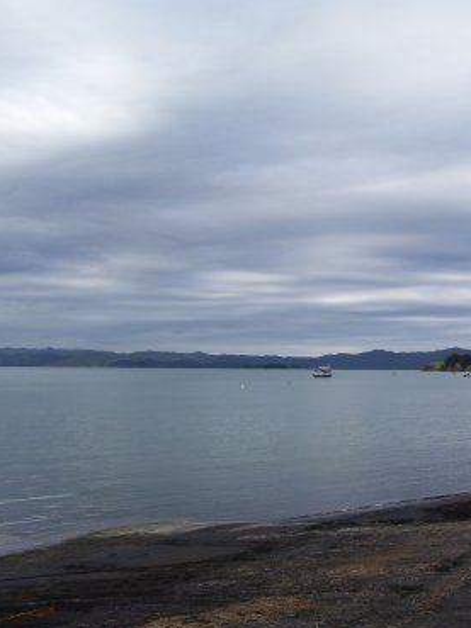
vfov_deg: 41.3
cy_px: 317
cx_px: 420
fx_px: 835
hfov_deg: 30.2
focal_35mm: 46
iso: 80
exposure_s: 1/250
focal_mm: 5.6
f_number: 4.8
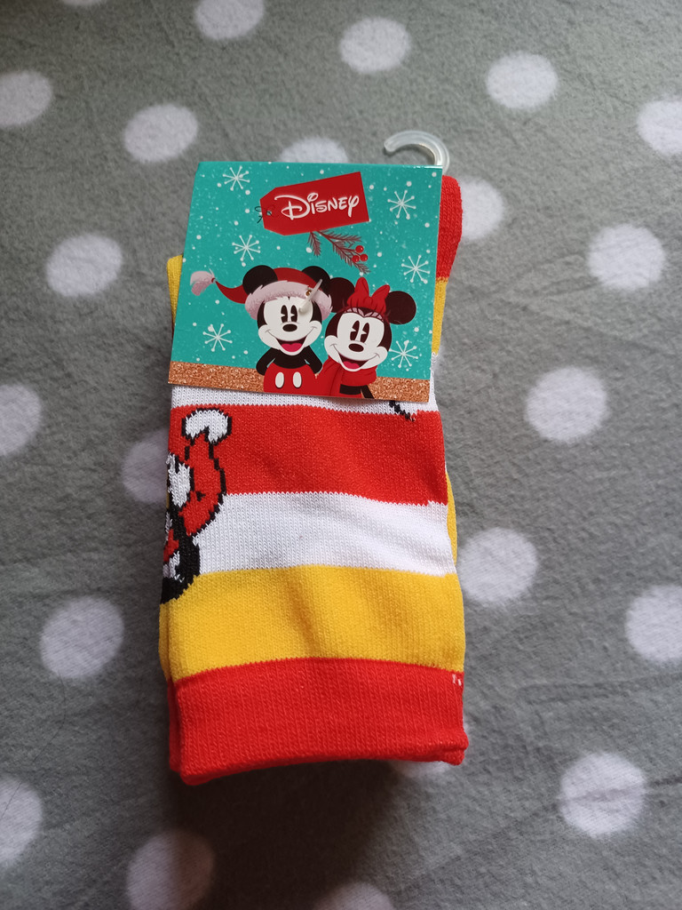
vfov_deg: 69.4
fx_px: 657
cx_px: 341
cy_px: 455
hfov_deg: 54.9
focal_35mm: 25
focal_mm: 4.6
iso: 400
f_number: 1.8
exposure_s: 1/33.3
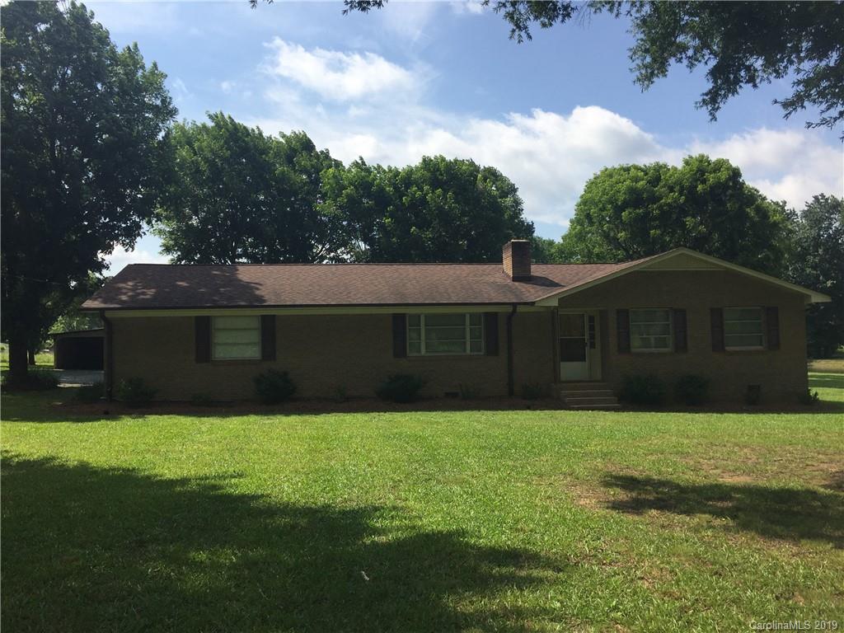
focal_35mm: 29
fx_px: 707
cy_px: 316
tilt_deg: +2.5
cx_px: 422
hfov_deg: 61.7
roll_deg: +0.2
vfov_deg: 48.2
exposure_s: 1/1980
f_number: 2.2
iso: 32
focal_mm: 4.15
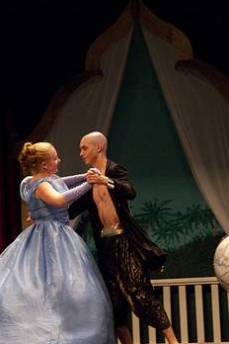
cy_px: 172
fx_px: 1390
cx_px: 86
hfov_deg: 9.4
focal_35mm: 146
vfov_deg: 14.1
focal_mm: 75
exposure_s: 1/160
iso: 1250
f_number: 2.8
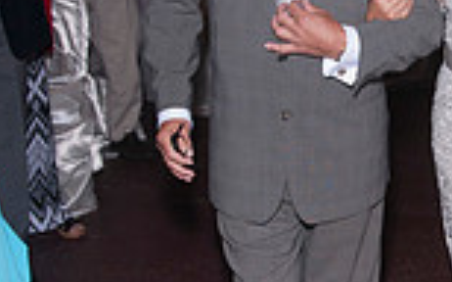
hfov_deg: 19.2
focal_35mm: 107
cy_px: 97
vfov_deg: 12.2
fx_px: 1317
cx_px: 401
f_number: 5.6
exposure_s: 1/60
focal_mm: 24
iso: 400
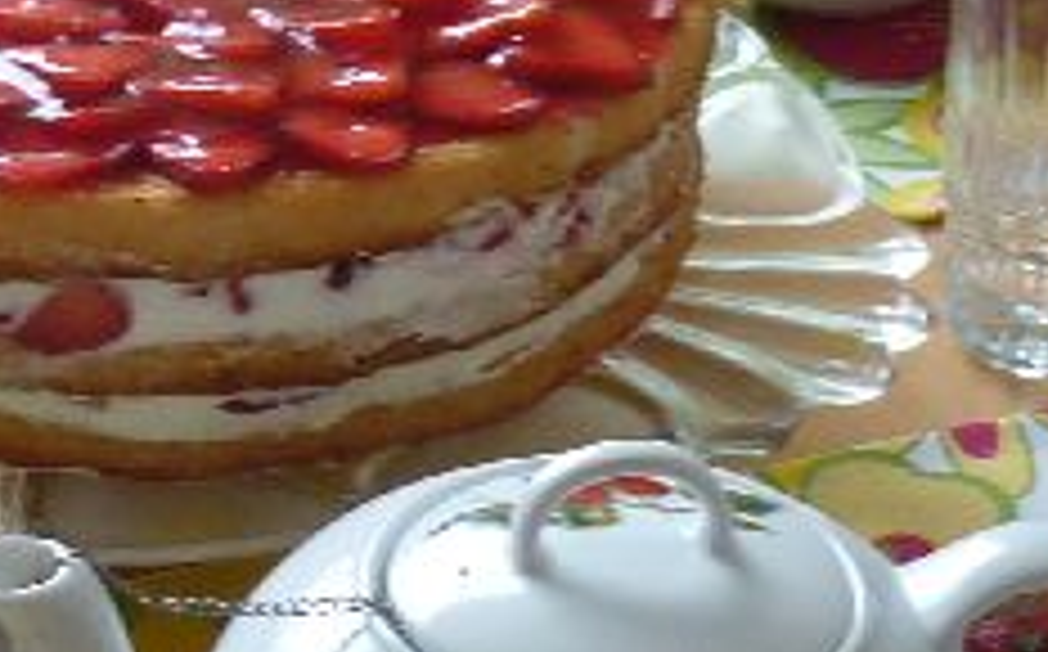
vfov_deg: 8.5
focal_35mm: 154
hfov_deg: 13.5
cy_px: 315
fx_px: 4393
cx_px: 171
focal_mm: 5.5
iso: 80
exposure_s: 1/50
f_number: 2.8
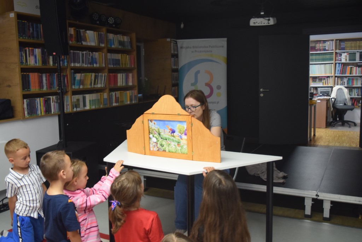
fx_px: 347
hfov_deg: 55.1
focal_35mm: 34
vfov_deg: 38.4
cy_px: 121
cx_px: 181
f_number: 3.8
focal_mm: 23
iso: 1800
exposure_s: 1/60
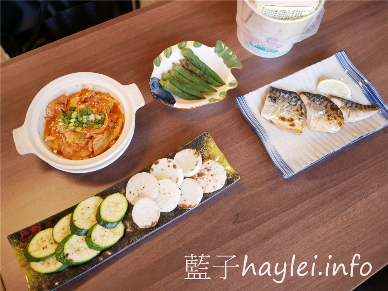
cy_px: 146
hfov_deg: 60.0
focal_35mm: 30
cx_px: 194
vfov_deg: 46.8
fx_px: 336
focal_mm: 15
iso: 320
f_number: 1.7
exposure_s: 1/60
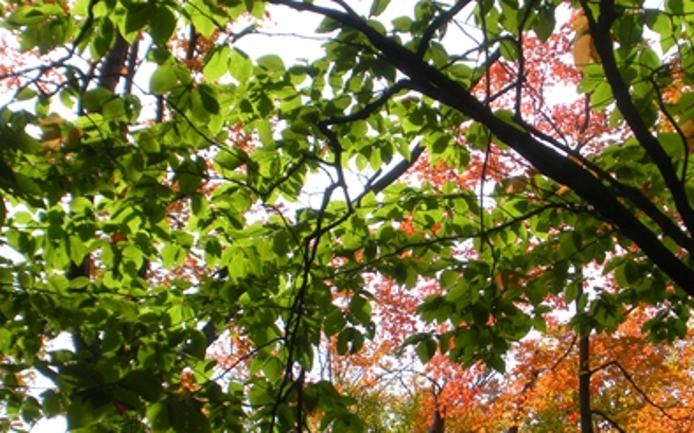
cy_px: 269
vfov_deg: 15.5
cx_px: 395
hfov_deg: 24.6
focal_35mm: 84
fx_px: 1588
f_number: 4.4
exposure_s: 1/326
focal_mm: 9.1
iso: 64
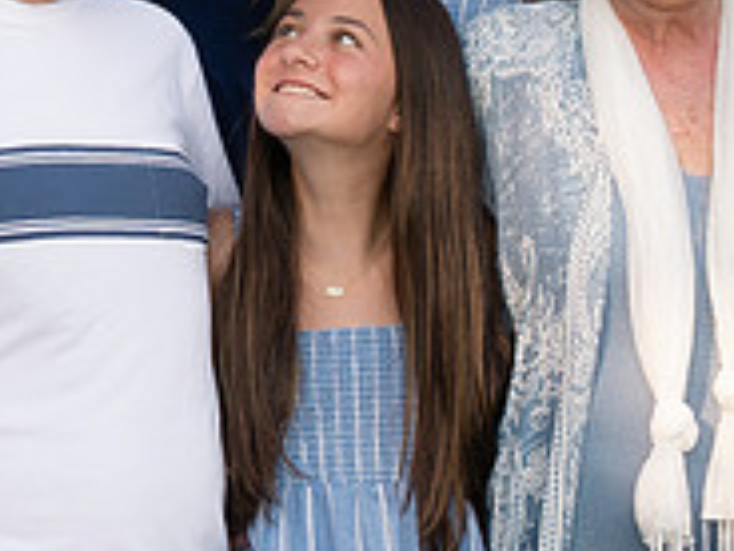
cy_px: 377
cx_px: 815
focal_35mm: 171
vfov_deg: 8.7
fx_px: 3626
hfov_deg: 11.4
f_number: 8
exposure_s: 1/250
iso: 320
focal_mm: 24
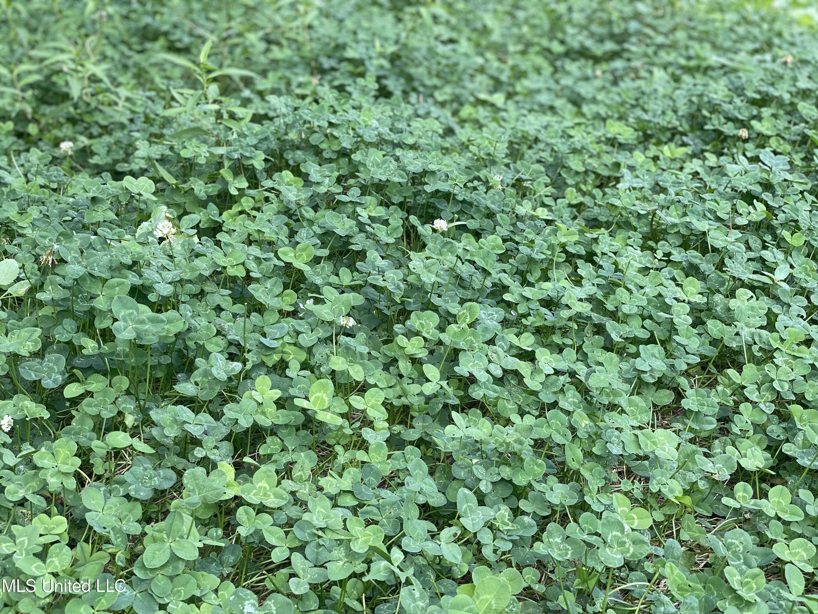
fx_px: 1229
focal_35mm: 52
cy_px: 307
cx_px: 409
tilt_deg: -22.7
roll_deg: +0.3
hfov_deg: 36.8
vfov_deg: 28.0
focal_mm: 6
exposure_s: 1/122
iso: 25
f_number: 2
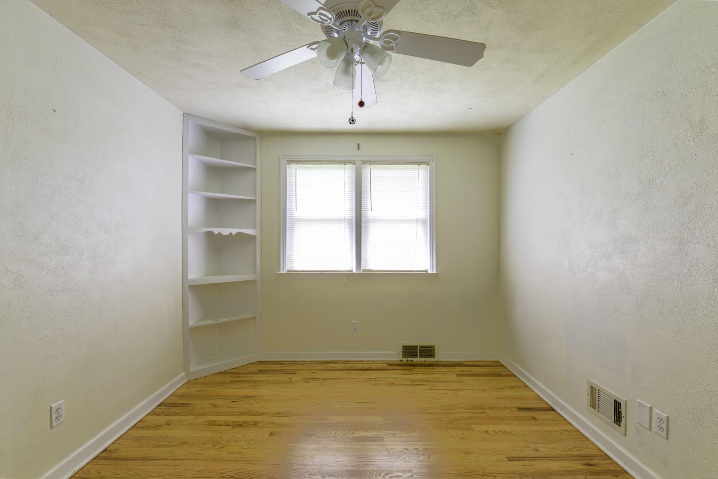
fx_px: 299
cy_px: 240
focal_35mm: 15
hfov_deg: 100.4
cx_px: 359
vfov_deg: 77.3
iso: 100
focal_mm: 15
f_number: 8
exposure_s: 1/3
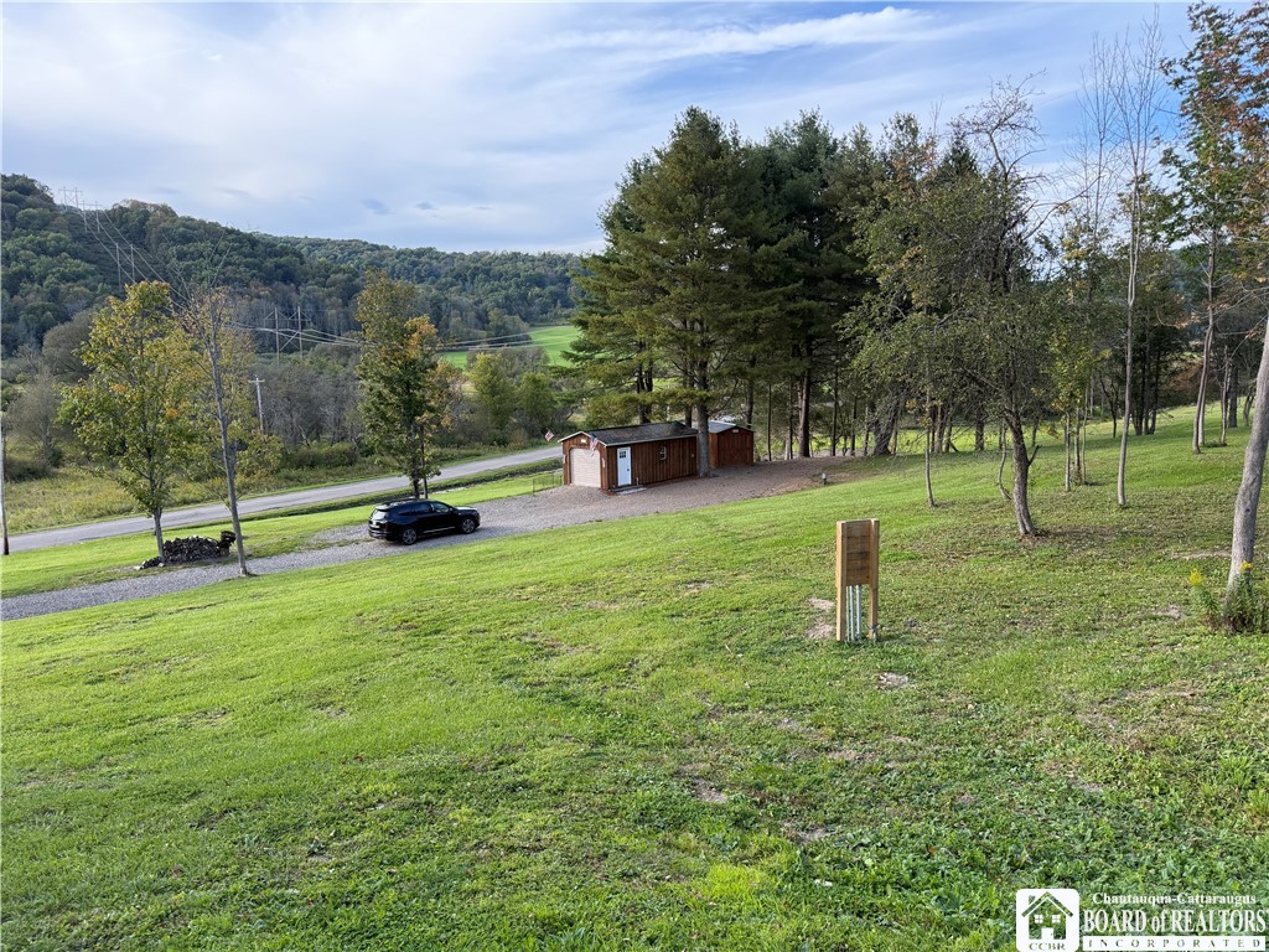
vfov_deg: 56.8
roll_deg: +0.2
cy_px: 476
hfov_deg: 71.6
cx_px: 634
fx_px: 880
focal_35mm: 24
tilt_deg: -8.8
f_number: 1.78
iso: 100
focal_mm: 6.76
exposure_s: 1/979
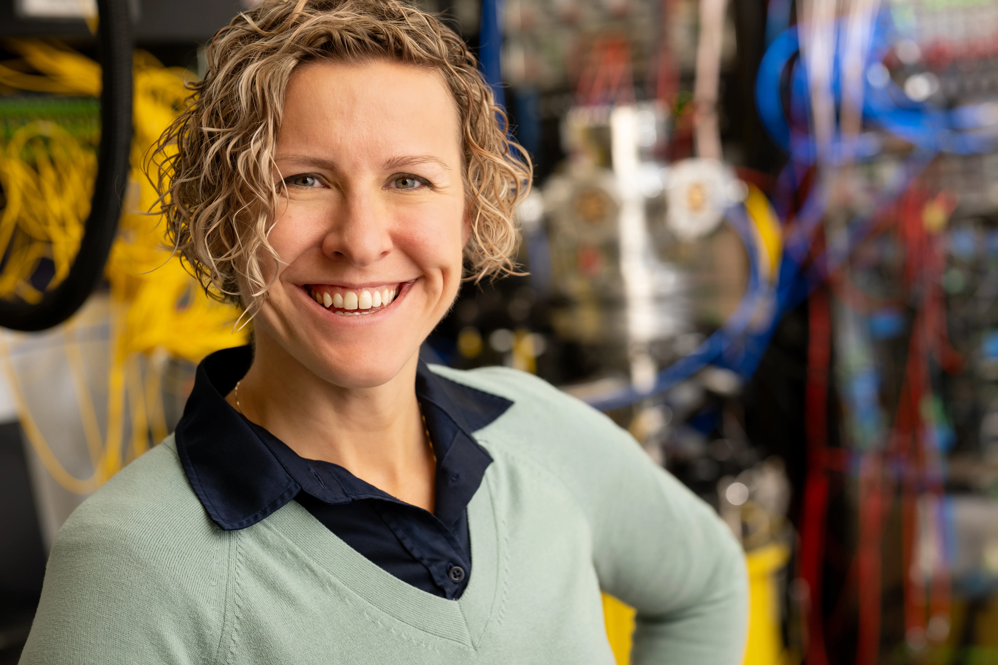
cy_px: 332
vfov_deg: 16.3
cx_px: 499
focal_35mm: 84
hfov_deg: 24.2
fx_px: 2328
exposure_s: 1/125
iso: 200
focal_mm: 56
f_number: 2.5
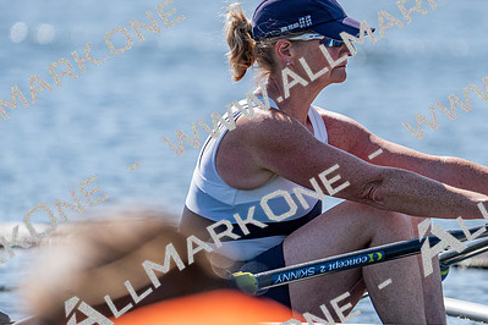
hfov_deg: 3.2
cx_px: 313
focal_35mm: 635
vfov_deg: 2.2
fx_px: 8607
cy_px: 161
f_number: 6.3
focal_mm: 437
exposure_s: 1/2000
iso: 320
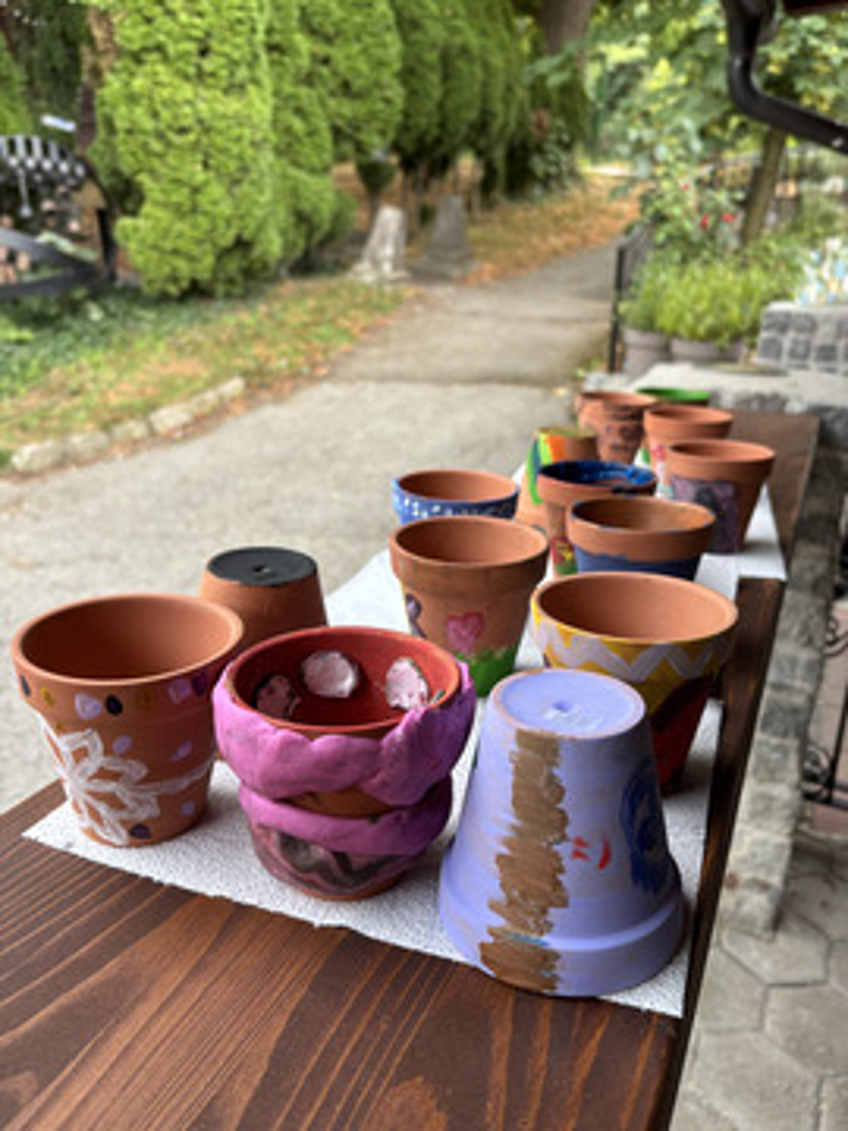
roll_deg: -2.2
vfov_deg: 67.3
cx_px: 424
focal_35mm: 26
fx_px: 849
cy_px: 566
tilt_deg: -20.1
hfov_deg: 53.1
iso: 125
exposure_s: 1/95
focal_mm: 5.96
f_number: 1.6
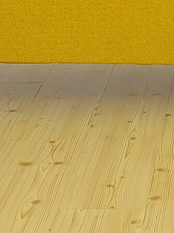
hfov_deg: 8.2
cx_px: 236
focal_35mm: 179
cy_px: -88
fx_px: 1201
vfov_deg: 10.8
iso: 400
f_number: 4
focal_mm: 26
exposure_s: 1/125
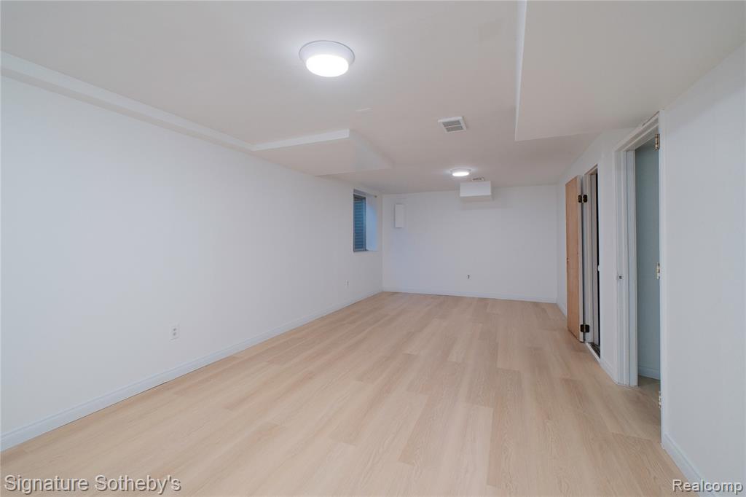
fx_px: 311
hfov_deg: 100.4
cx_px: 373
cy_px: 248
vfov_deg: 77.3
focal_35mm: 15
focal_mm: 10
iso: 640
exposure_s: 1/125
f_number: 7.1
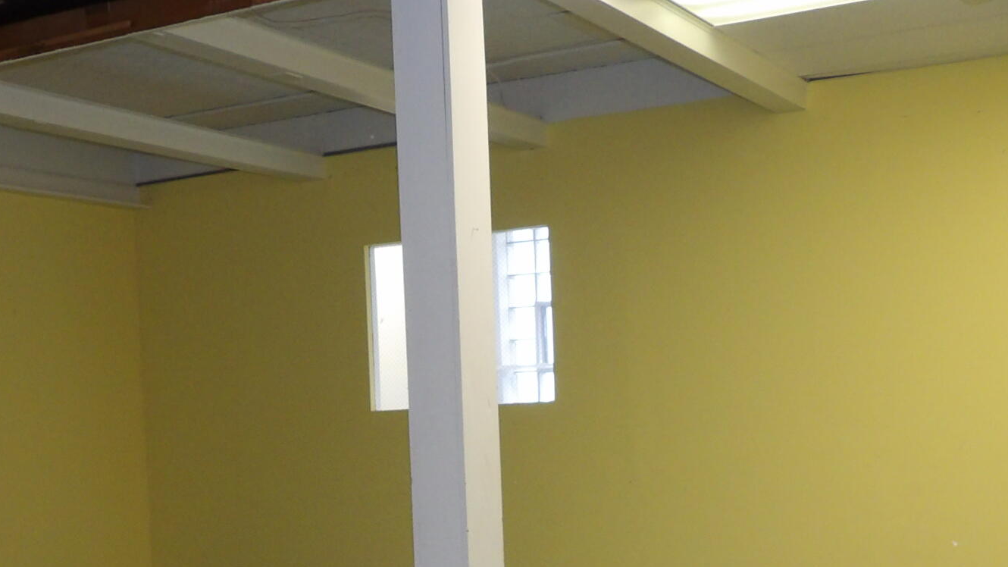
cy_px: 537
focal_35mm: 59
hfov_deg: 35.1
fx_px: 1577
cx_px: 331
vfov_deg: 19.9
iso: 200
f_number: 3.2
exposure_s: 1/33
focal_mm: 4.3
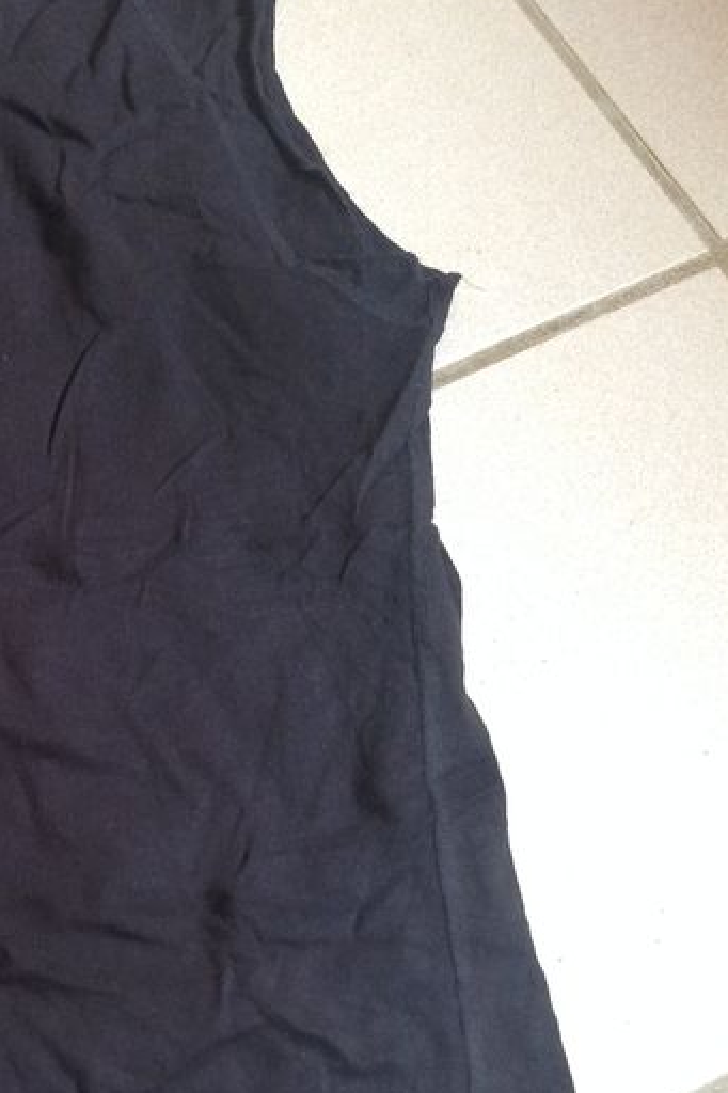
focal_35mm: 71
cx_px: -164
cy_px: 637
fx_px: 2155
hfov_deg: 18.1
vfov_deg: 28.4
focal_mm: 4.28
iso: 125
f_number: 2.4
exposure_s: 1/15
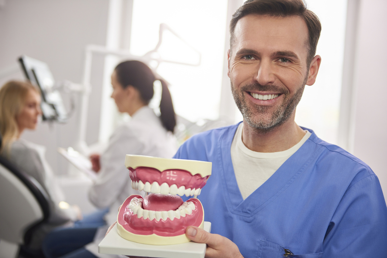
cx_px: 194
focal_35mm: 55
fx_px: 592
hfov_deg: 36.2
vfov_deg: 24.7
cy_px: 129
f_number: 2.8
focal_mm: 55
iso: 320
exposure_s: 1/100
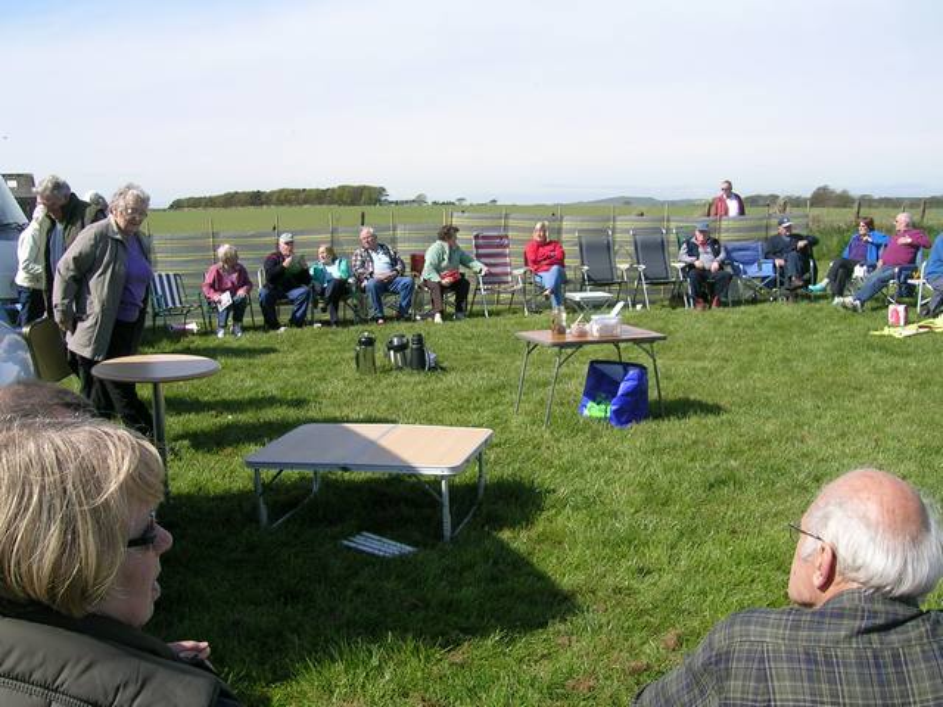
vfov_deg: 40.7
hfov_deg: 52.6
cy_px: 354
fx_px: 953
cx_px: 472
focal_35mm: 35
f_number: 4.8
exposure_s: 1/339
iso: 50
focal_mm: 5.4
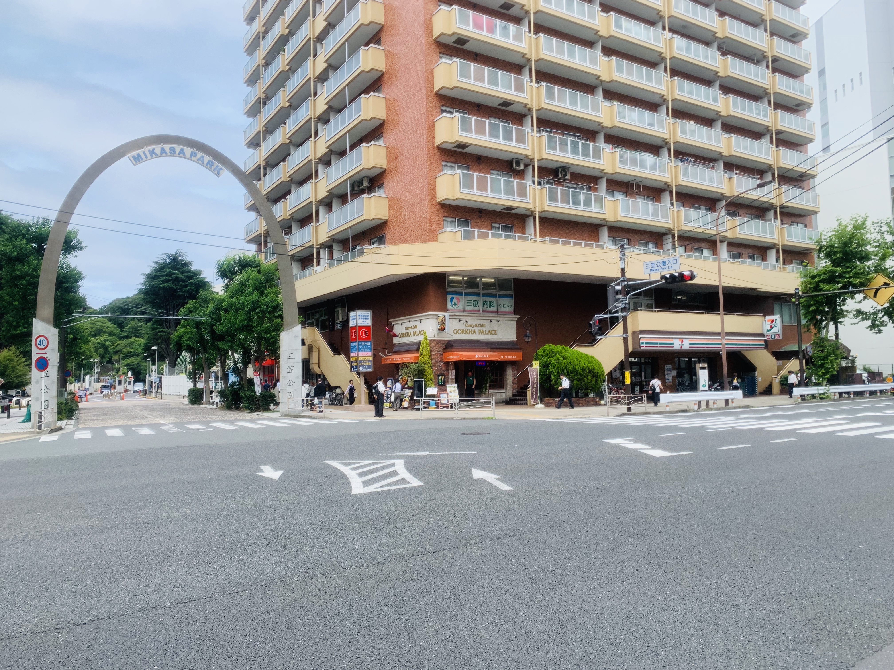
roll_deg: +1.4
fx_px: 671
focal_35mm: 26
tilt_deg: +3.8
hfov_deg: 67.3
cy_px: 335
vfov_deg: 53.1
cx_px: 447
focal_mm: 4.25
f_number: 1.8
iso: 25
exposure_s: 1/1332
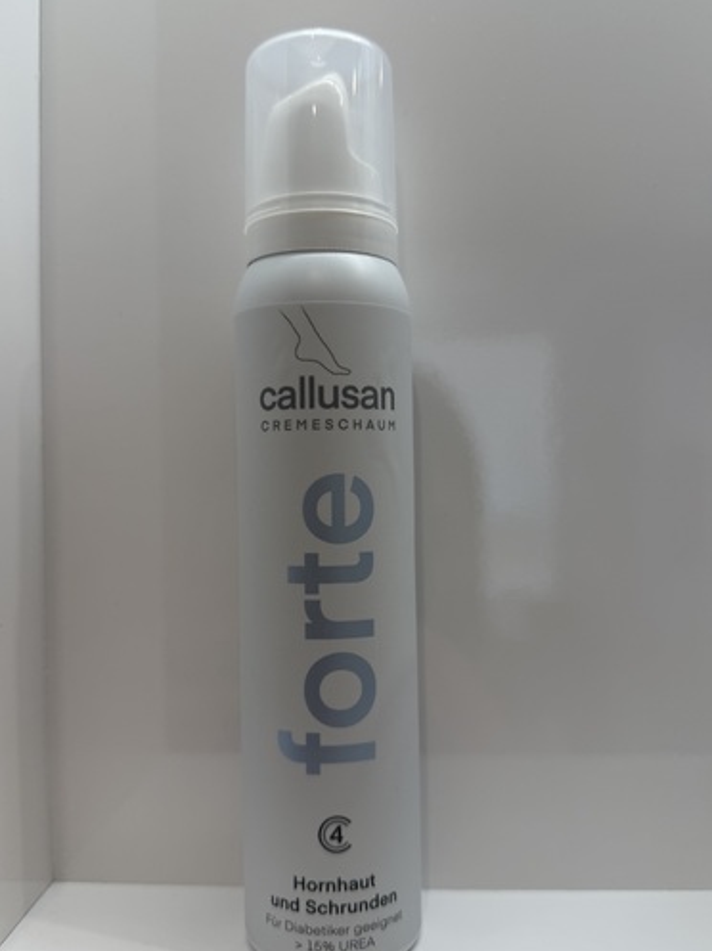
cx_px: 354
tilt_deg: -0.6
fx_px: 796
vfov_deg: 61.7
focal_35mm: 29
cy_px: 473
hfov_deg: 48.2
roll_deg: +0.3
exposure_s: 1/100
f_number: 1.78
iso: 64
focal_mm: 6.76
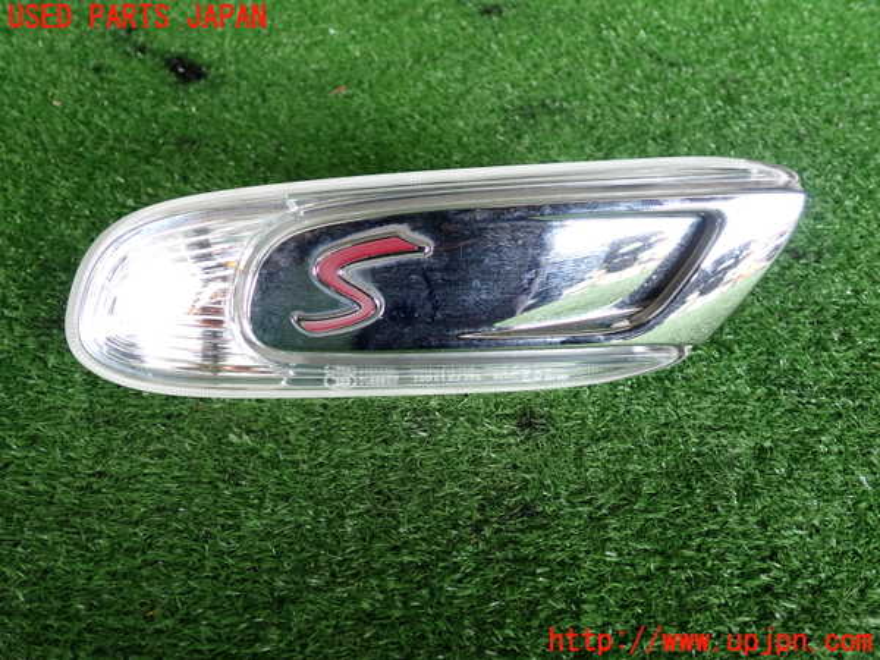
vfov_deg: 44.2
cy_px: 330
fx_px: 813
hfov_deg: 56.8
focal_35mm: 32
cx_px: 440
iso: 160
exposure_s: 1/125
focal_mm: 5.79
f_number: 2.4
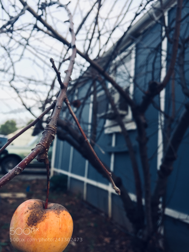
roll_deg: -4.0
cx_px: 94
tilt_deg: +8.3
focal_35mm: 29
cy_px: 126
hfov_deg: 48.2
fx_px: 211
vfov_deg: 61.7
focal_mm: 4.15
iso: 32
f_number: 2.2
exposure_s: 1/40
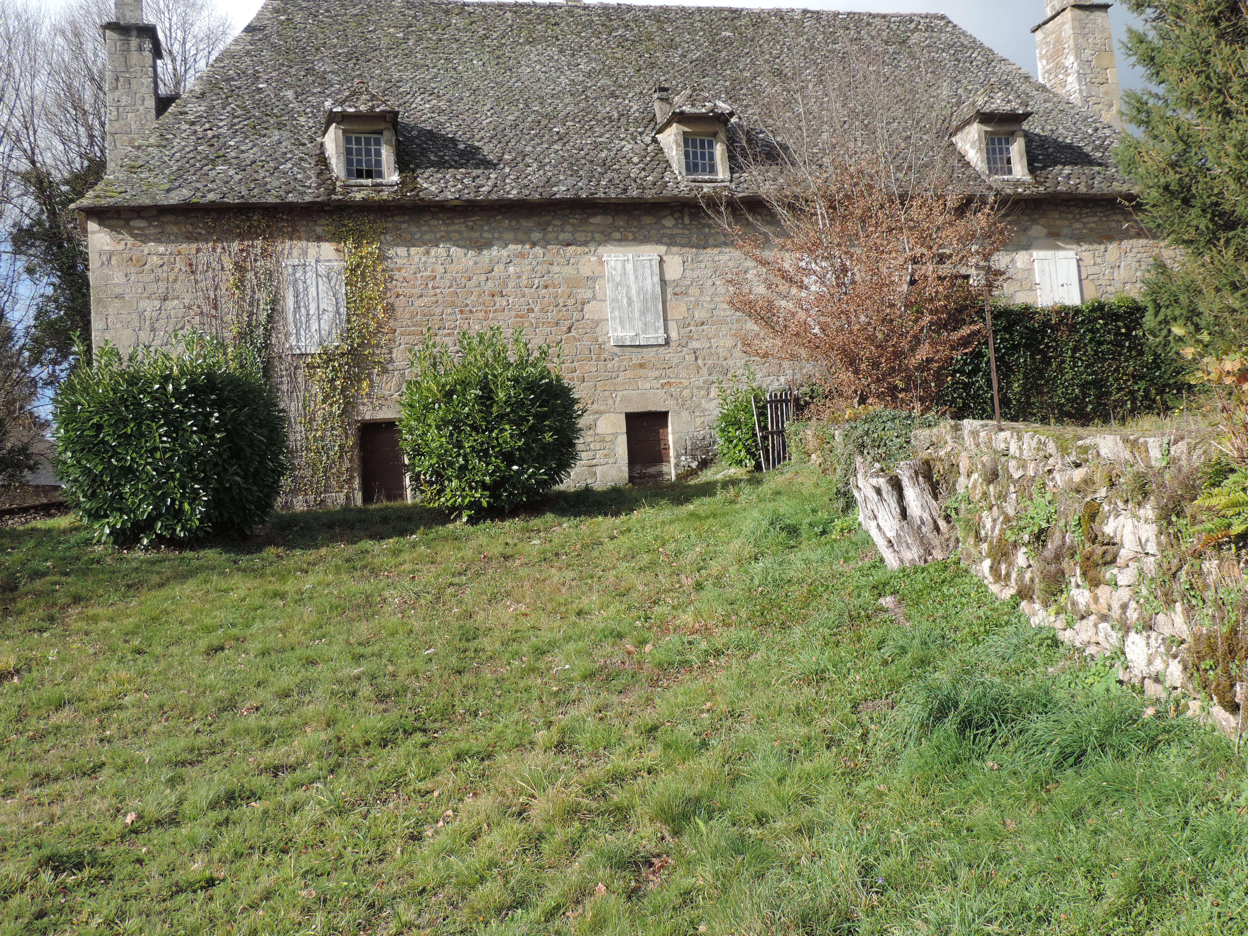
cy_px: 468
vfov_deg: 36.0
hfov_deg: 46.8
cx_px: 624
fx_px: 1442
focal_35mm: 40
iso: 80
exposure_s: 1/500
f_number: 3.3
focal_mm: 7.1
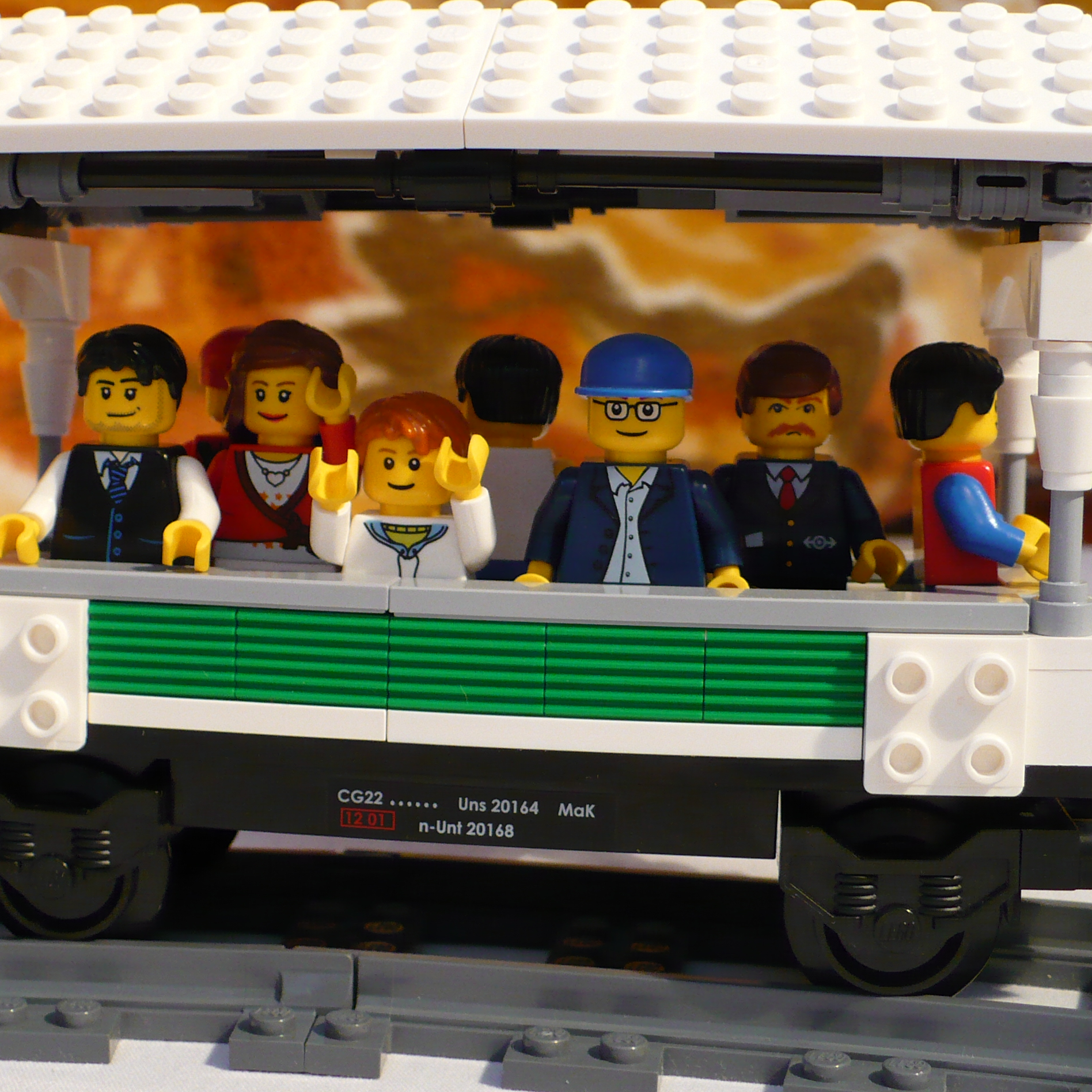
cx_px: 408
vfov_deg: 32.1
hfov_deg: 32.1
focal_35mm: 53
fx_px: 1892
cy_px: 462
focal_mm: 6.1
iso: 200
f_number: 2.8
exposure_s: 1/15
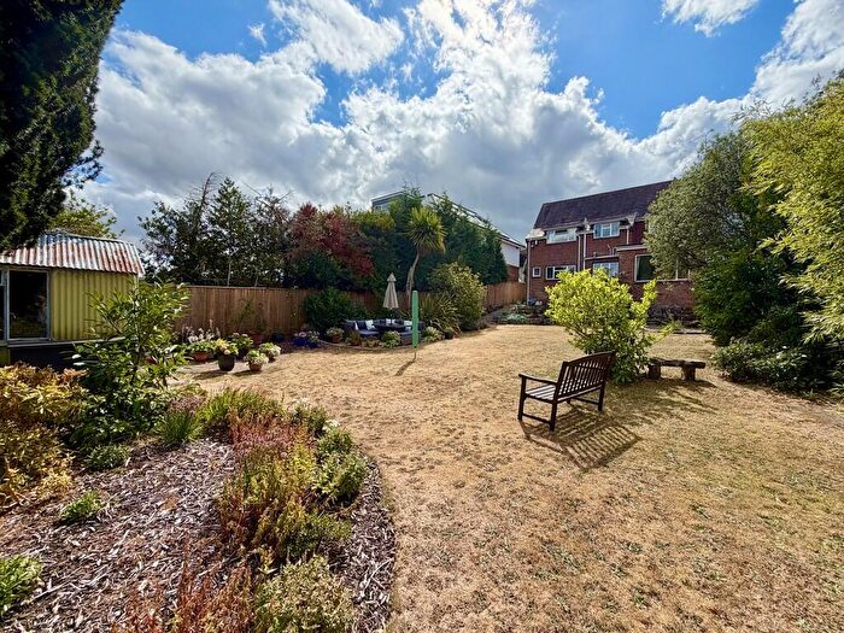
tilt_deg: -1.6
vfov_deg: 85.7
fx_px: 341
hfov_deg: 102.1
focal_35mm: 14
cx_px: 422
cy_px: 316
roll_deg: -0.8
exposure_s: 1/1312
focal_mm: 2.22
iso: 32
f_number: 2.2
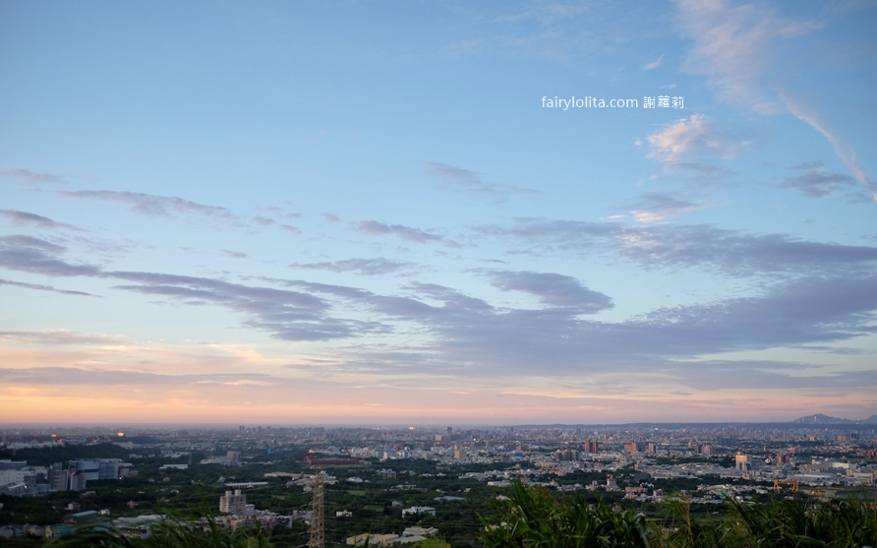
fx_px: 860
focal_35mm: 36
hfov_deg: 54.0
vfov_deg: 35.3
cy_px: 280
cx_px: 436
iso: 320
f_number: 1.4
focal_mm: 23
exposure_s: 1/640
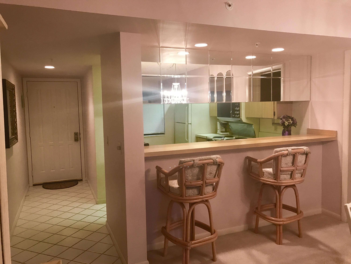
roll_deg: +2.2
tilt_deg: -3.8
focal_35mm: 28
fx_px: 284
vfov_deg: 49.7
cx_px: 176
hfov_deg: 63.4
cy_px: 132
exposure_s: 1/30
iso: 40
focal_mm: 3.99
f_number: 1.8
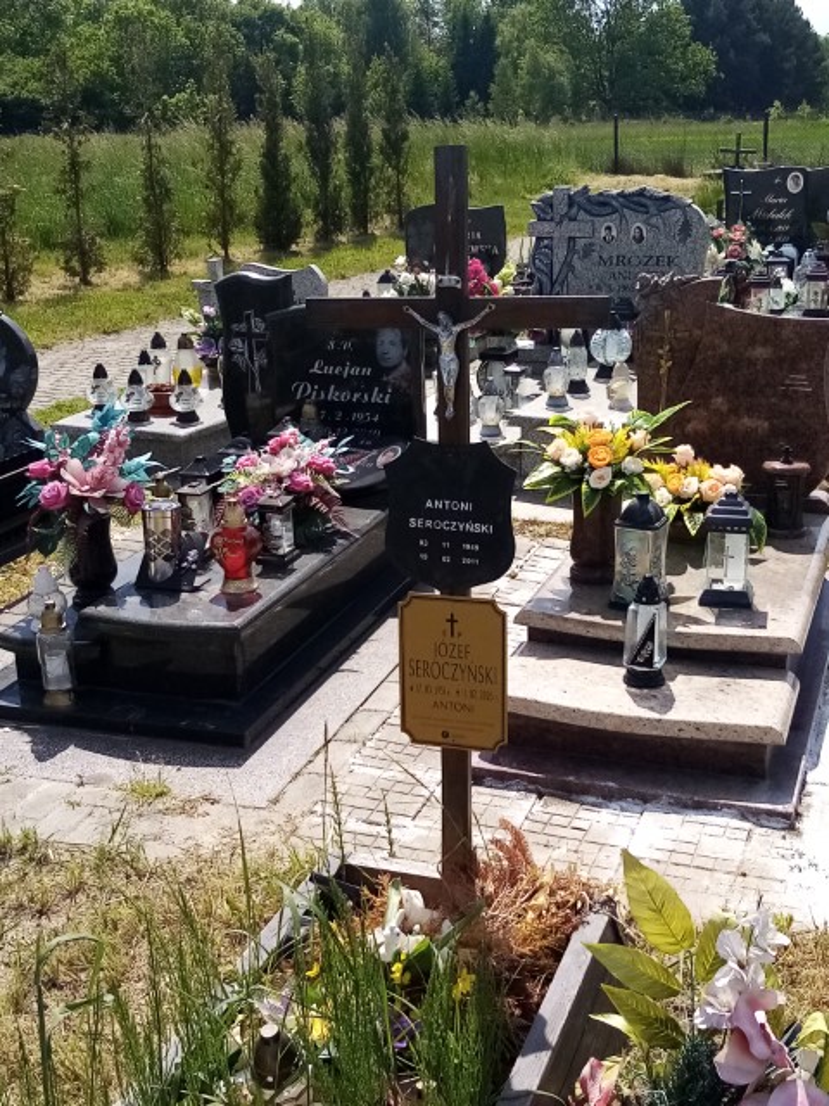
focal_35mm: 26
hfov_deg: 53.1
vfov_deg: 67.3
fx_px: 830
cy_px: 553
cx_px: 414
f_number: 1.8
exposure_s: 1/1464
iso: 107
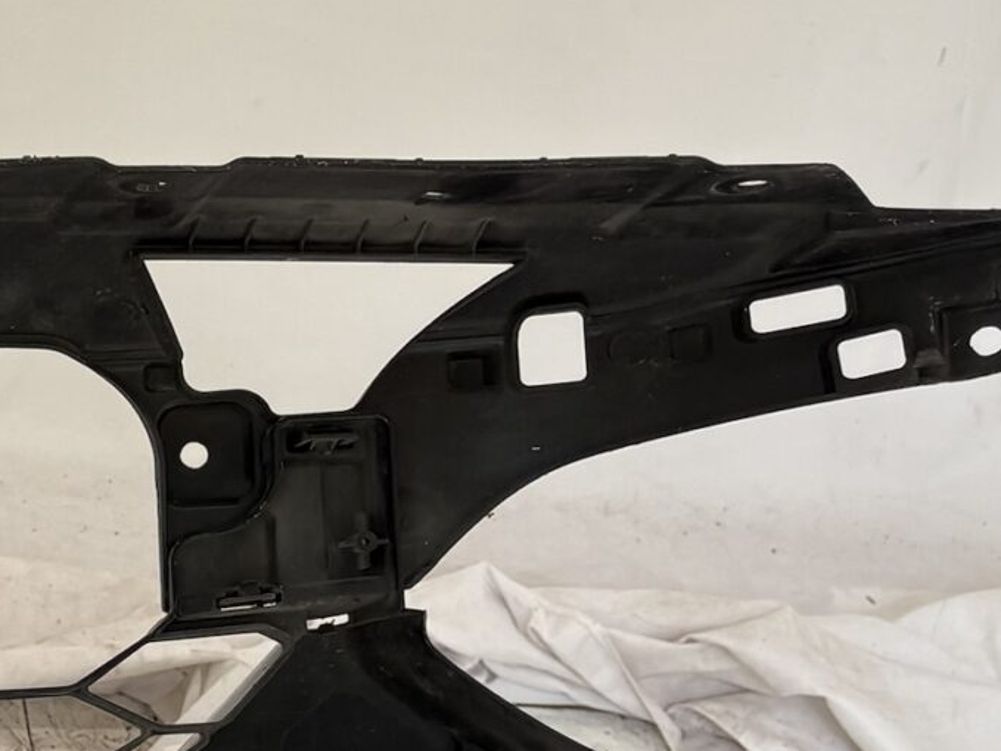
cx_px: -675
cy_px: 686
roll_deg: -1.4
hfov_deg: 17.2
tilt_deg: -33.2
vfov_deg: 14.9
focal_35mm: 98
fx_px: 2833
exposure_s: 1/121
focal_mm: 5.96
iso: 32
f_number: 1.6
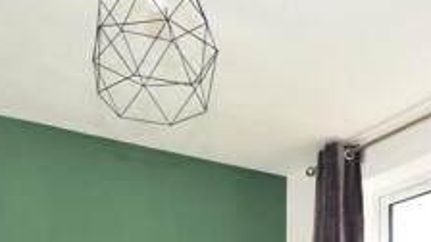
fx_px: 577
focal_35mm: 51
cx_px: 267
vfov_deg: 20.2
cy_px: 370
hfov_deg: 40.7
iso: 400
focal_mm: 11
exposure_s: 1/200
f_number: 7.1
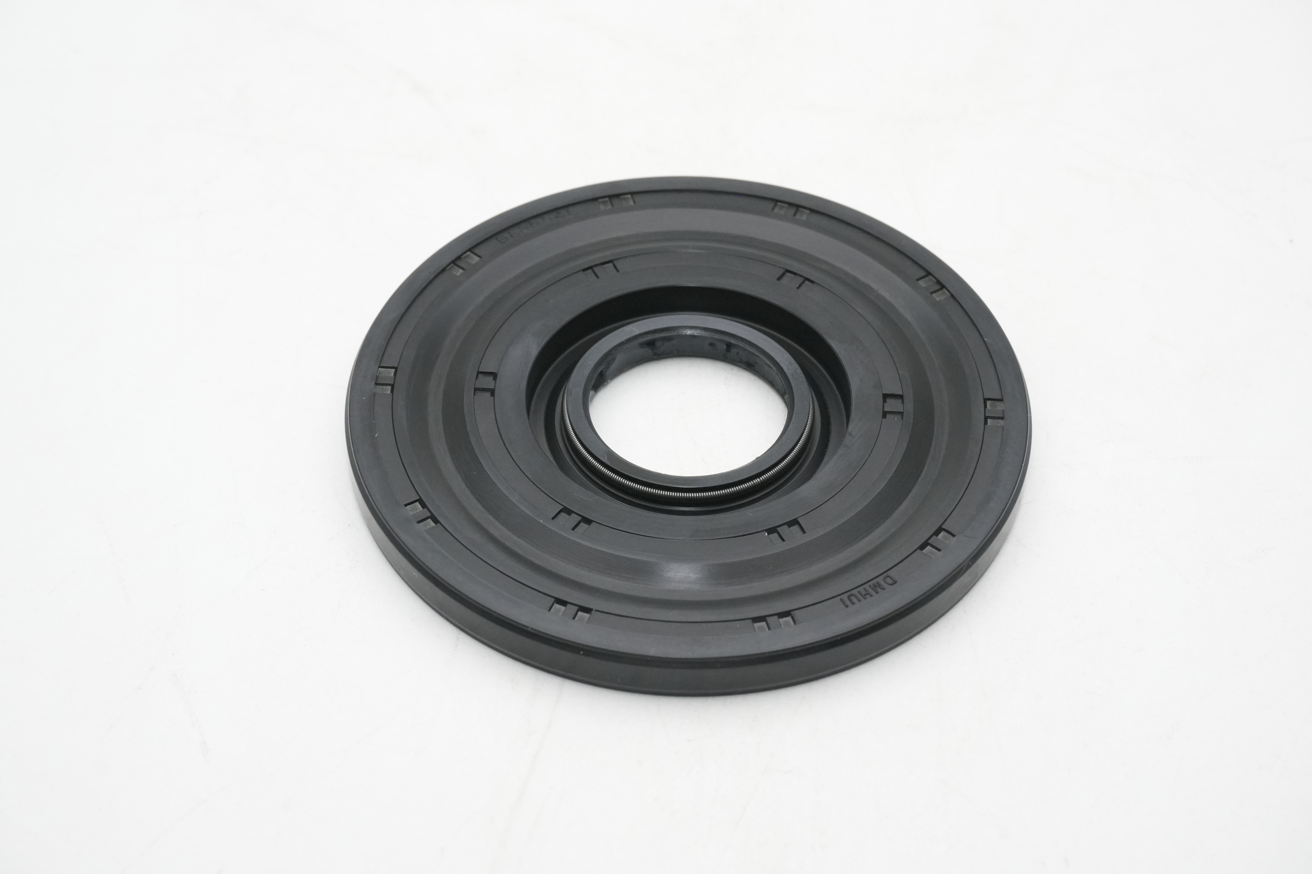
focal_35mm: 64
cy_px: 437
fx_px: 2350
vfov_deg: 21.1
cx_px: 656
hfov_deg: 31.2
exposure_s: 1/160
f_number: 11
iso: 2000
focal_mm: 43
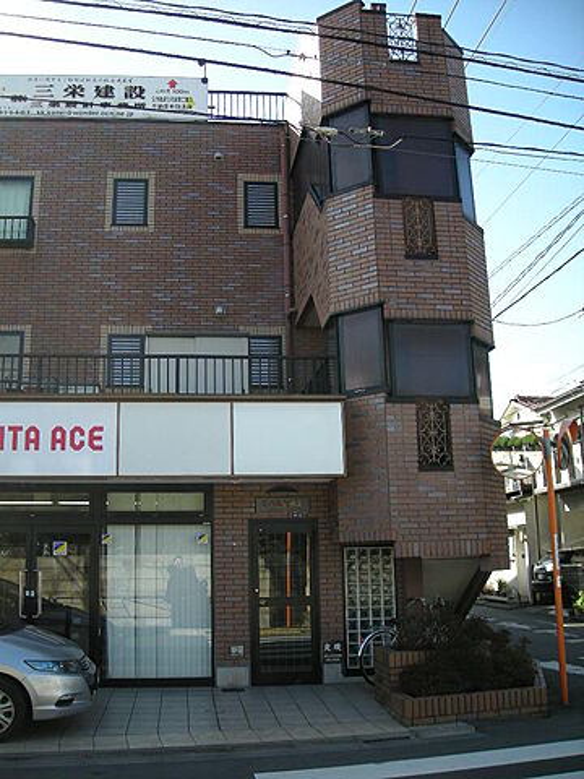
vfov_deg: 52.6
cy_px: 390
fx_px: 787
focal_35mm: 35
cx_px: 292
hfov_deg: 40.7
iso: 50
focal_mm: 5.7
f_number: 2.8
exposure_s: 1/287
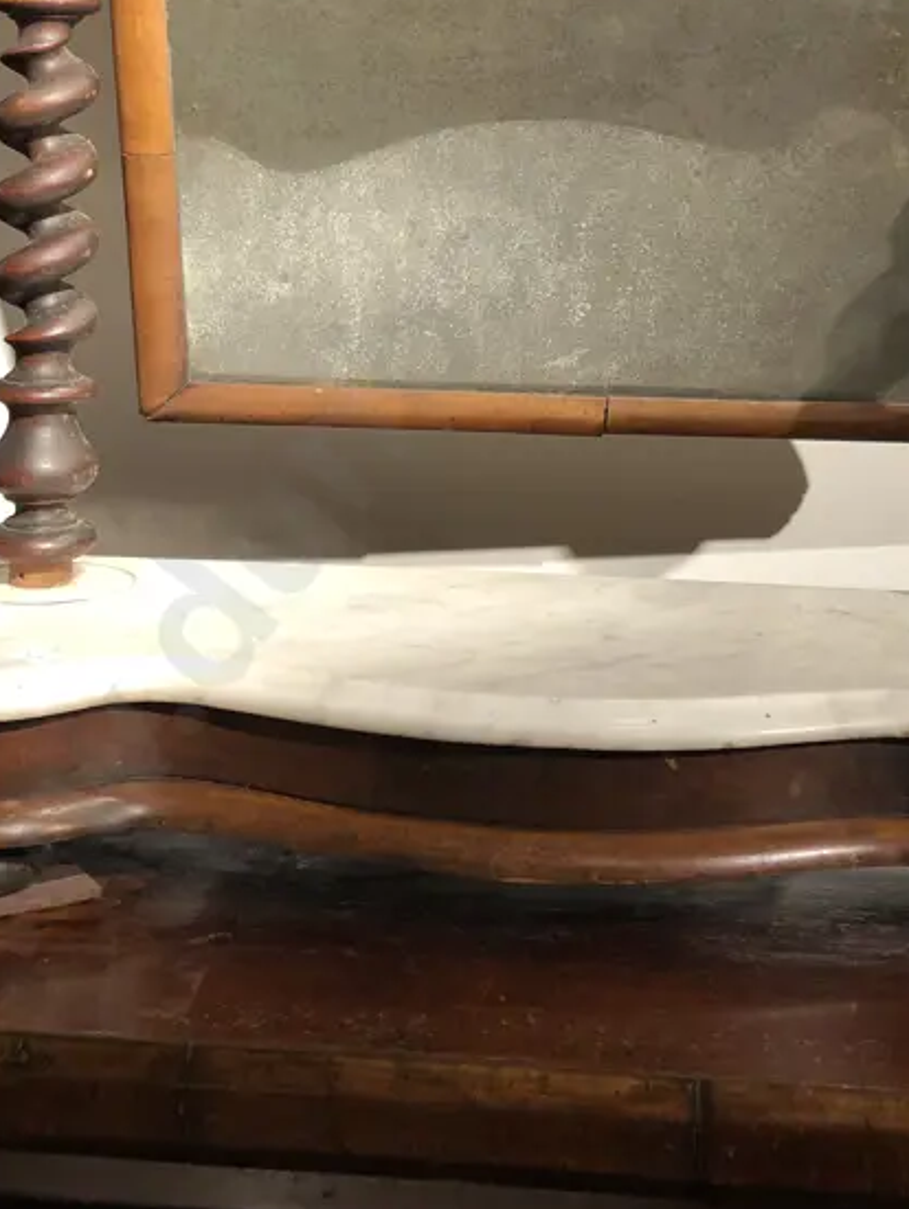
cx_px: 551
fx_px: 1819
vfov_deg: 35.2
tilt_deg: -0.4
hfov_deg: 28.0
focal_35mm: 52
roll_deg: -1.8
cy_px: 178
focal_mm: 3.99
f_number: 1.8
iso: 40
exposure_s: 1/25
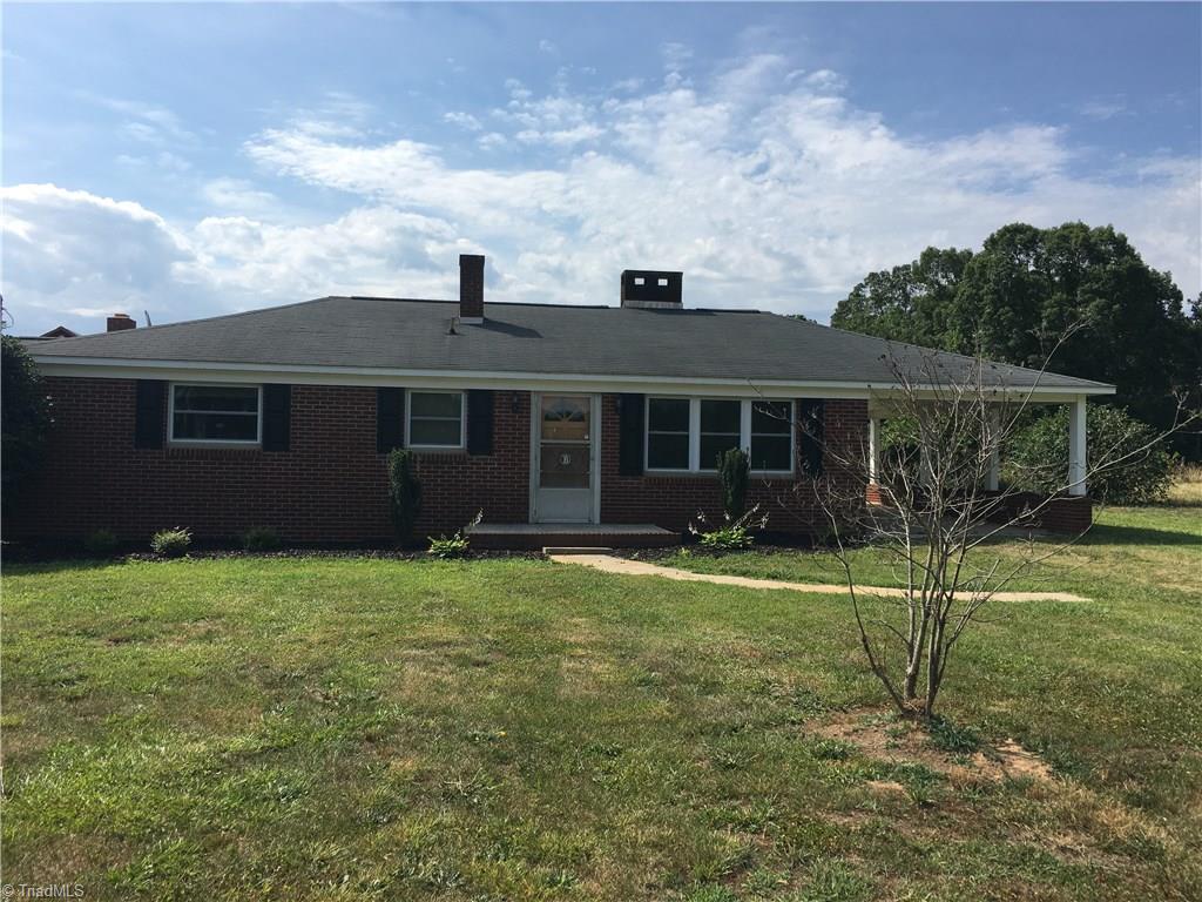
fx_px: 1007
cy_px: 451
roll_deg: -0.4
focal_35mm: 29
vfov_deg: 48.2
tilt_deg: -0.2
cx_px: 601
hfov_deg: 61.7
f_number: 2.2
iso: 25
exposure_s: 1/1637
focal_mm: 4.15
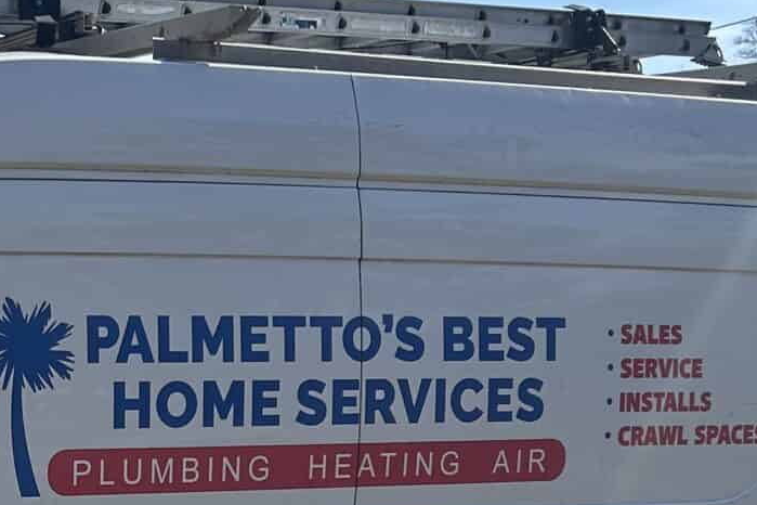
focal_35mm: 99
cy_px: 603
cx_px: -55
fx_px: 2082
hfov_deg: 19.8
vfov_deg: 13.5
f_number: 1.5
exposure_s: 1/2632
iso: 50
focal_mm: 5.7
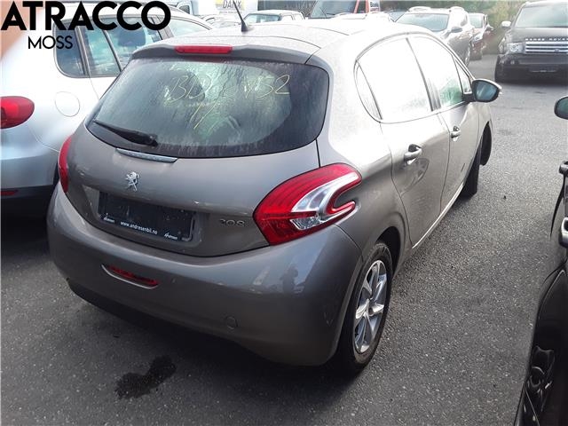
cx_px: 284
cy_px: 213
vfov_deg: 49.7
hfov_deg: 63.4
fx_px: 459
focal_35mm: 28
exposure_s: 1/198
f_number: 1.9
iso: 40
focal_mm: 2.91
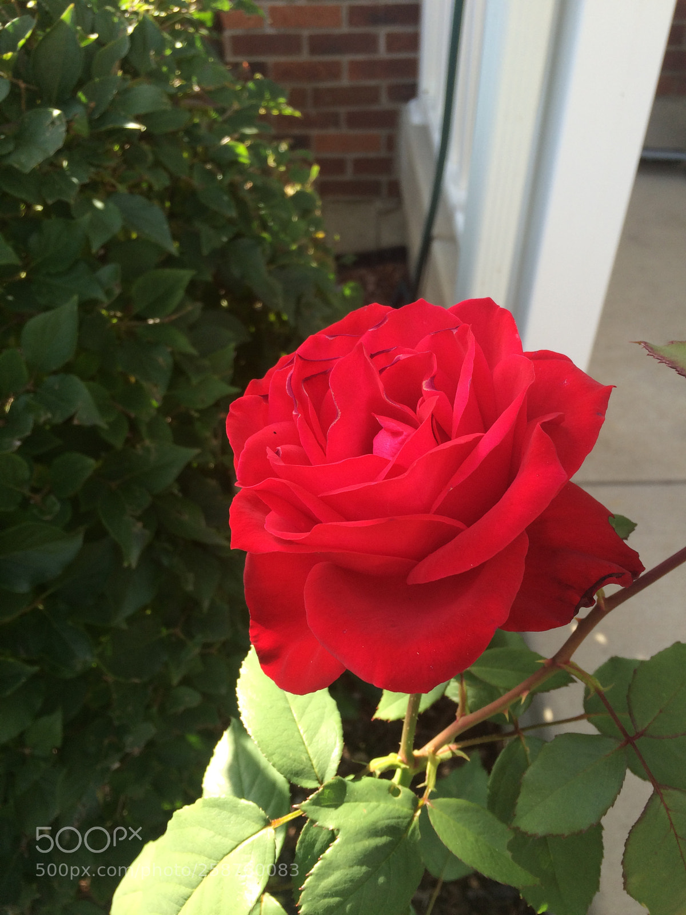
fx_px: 766
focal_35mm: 29
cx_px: 343
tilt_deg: -42.8
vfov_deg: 61.7
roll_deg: +1.2
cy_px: 458
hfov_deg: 48.2
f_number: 2.2
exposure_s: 1/237
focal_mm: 4.15
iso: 32
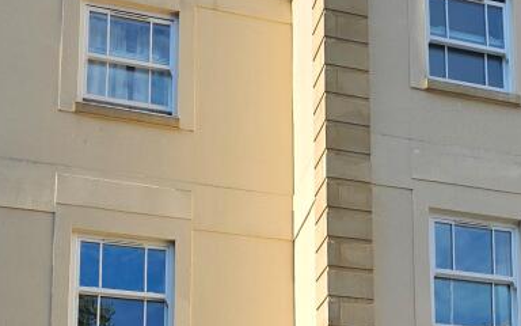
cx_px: 419
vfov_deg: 18.2
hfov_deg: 30.7
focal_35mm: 65
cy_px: 460
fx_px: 923
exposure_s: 1/539
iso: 10
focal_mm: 6.3
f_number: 1.7
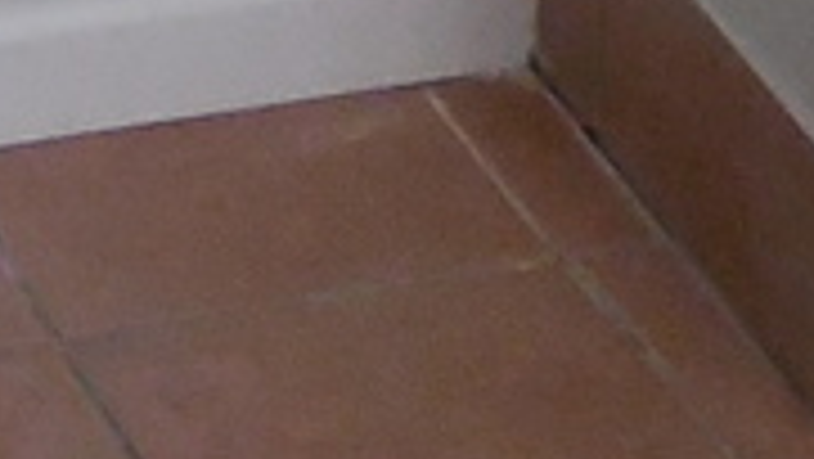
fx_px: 4686
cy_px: -1958
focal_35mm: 217
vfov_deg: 4.6
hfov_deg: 9.5
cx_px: -598
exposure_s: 1/250
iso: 640
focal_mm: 4.5
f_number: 3.1
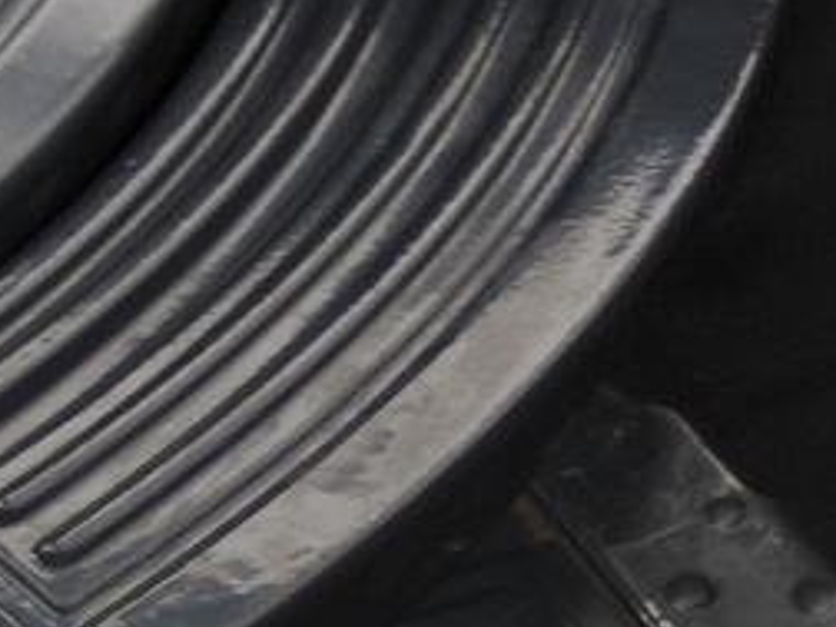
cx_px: -23
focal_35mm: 197
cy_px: 382
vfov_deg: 7.5
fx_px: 4758
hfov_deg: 10.0
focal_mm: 13.2
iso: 100
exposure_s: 1/60
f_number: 3.5
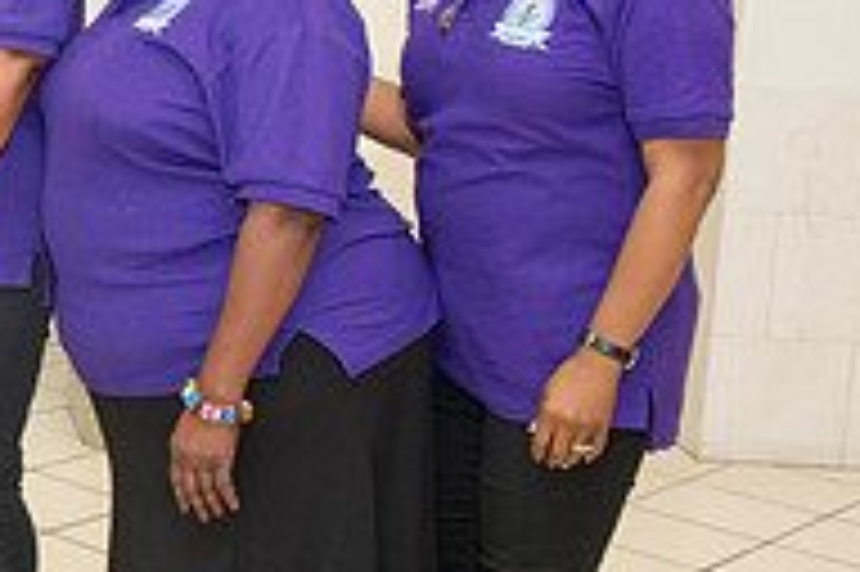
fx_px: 2100
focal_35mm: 88
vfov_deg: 15.3
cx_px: -401
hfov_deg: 20.2
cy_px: 72
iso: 1250
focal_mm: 29
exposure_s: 1/200
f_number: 5.6
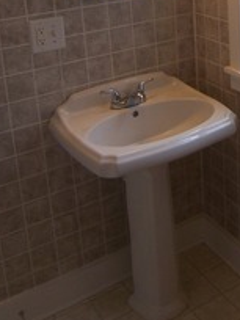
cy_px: 5
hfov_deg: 26.2
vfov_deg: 32.8
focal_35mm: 54
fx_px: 499
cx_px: 215
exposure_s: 1/60
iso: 64
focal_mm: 3.8
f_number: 2.8
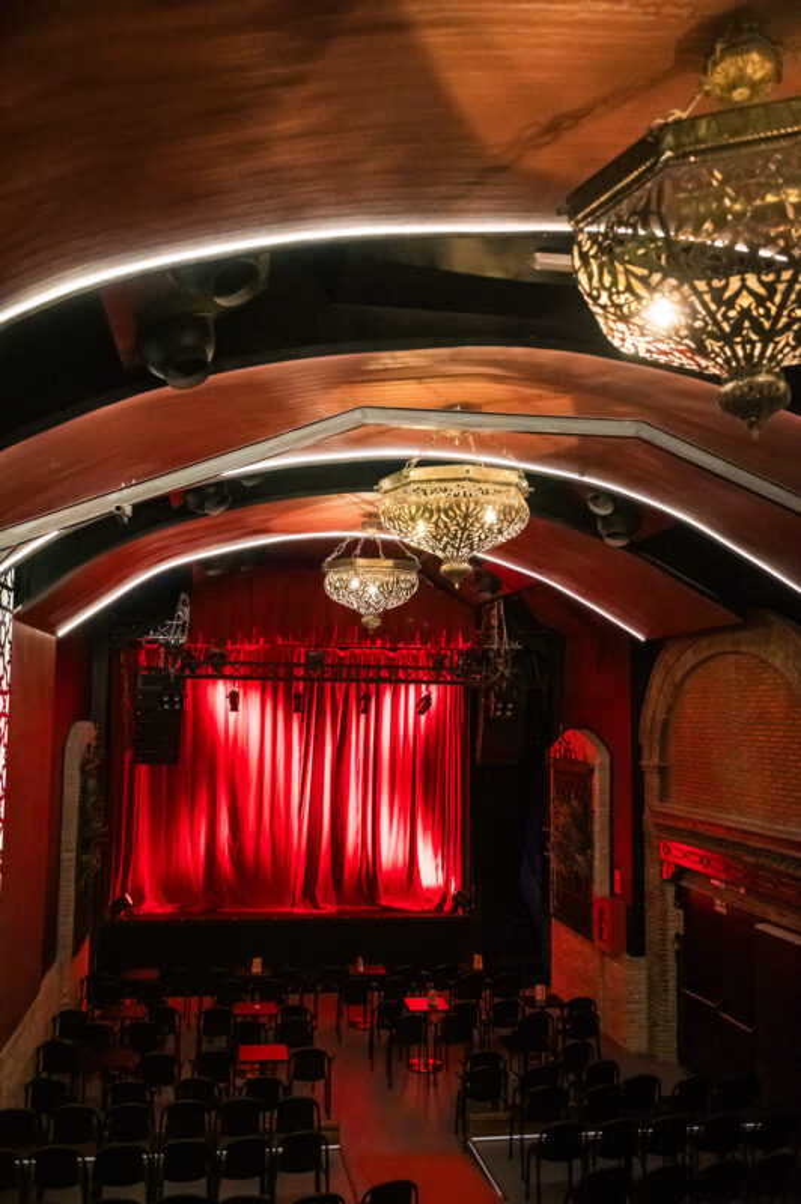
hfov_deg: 44.9
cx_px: 400
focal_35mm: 29
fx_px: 969
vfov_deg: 63.7
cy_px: 602
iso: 4000
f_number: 4.5
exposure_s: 1/125
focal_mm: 29
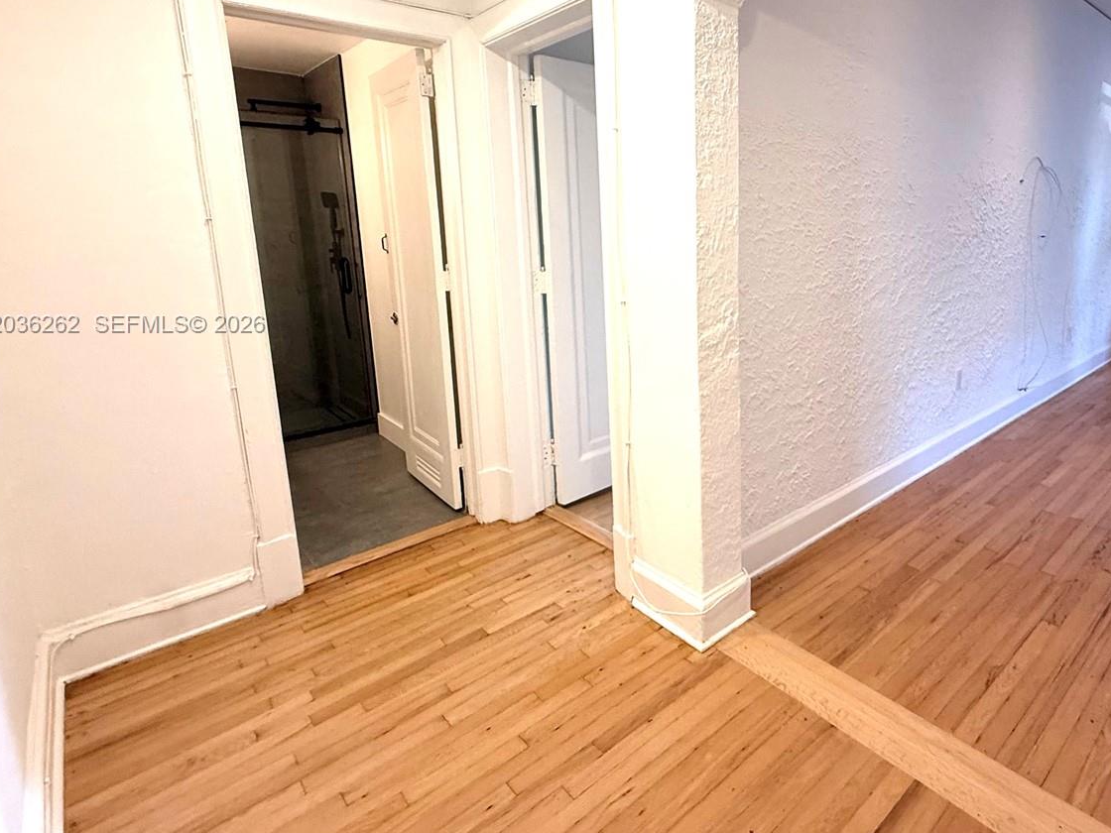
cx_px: 749
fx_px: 642
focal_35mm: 20
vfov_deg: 65.2
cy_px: 325
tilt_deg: -9.4
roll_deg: -0.1
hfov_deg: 78.8
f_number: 2.2
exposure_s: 1/60
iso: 200
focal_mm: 2.22
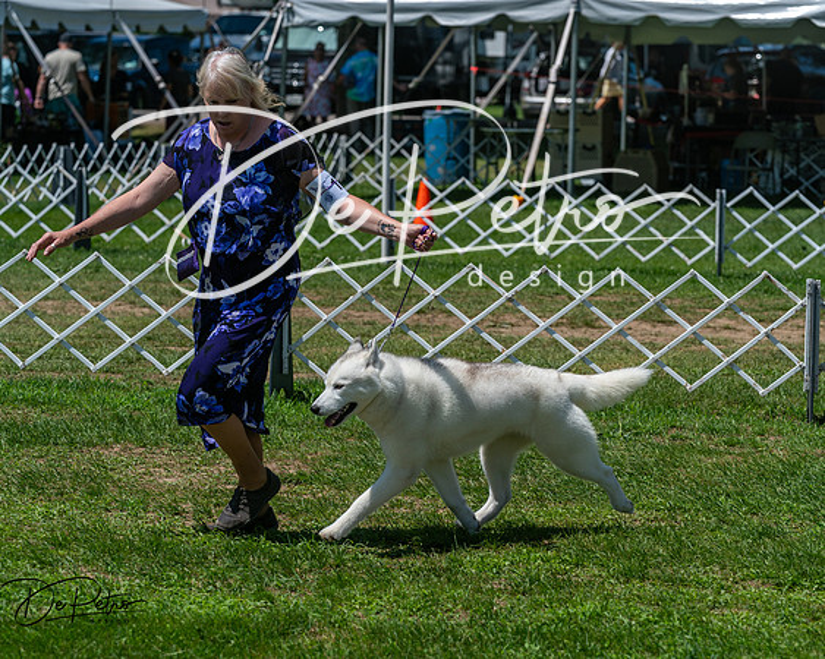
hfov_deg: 11.7
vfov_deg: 9.3
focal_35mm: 165
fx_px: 4032
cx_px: 475
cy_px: 307
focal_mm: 129
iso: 125
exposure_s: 1/1600
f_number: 5.6
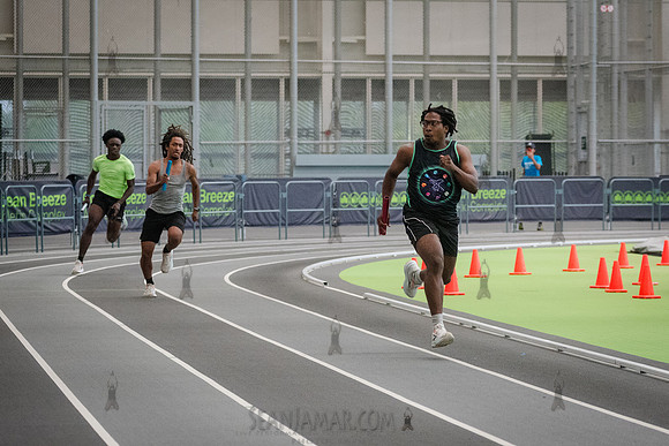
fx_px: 2757
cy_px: 266
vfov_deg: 9.3
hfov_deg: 13.8
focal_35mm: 148
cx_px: 438
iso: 6400
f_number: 4
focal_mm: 100
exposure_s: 1/1000
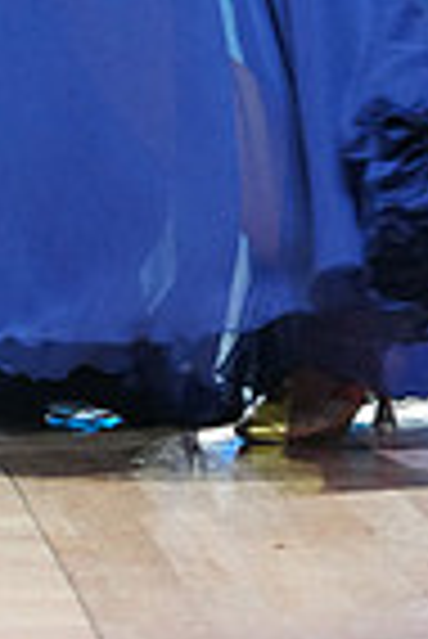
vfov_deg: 6.1
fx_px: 5888
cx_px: 2
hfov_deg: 4.2
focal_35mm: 331
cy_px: -428
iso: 2500
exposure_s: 1/250
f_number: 4
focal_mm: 81
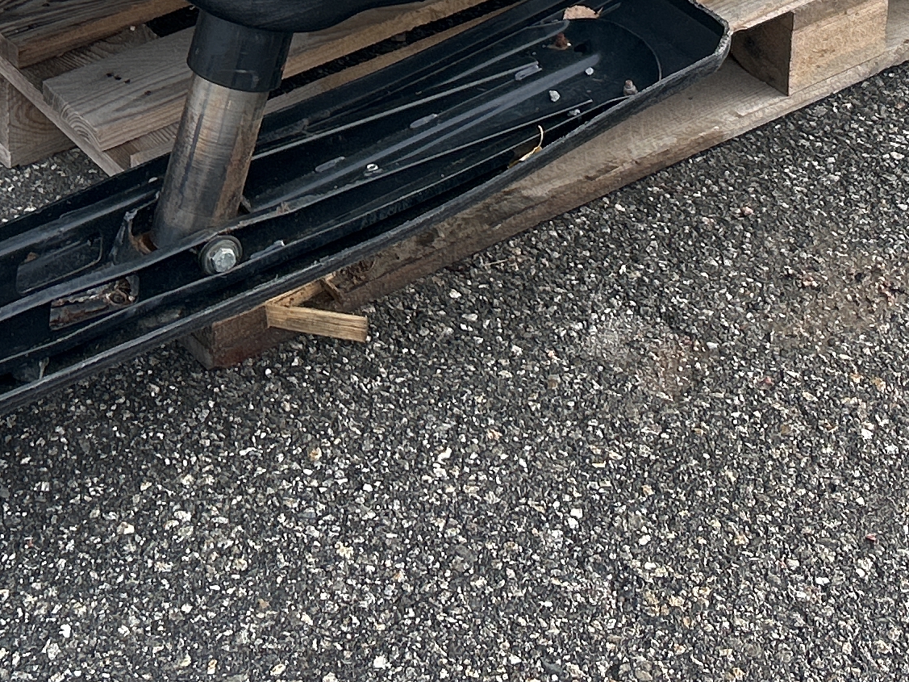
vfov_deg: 14.5
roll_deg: -1.2
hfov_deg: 21.1
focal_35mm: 93
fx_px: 2442
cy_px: -433
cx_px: 398
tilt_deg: -20.5
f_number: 1.5
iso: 50
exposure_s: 1/353
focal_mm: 5.7
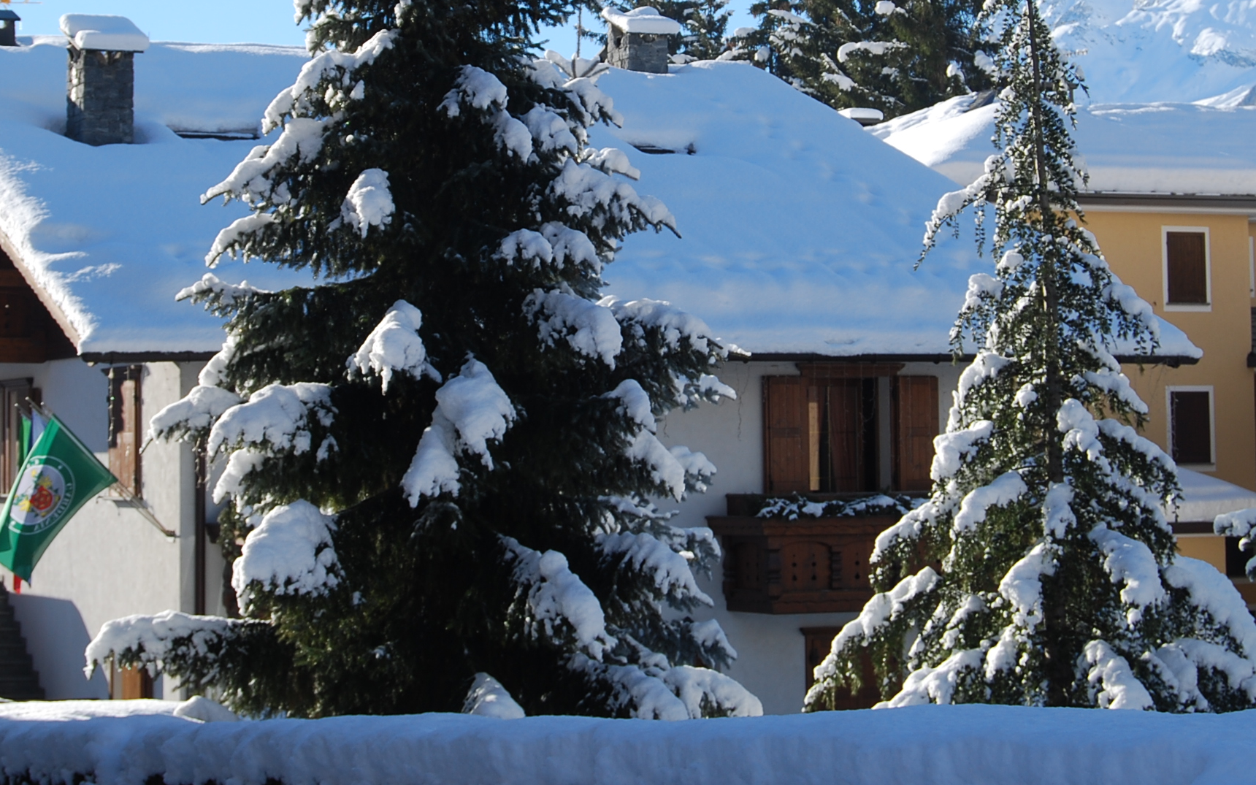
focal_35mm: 98
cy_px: 110
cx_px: 609
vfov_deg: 13.3
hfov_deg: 21.2
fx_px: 3355
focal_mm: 38
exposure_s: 1/200
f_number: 7.1
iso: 100
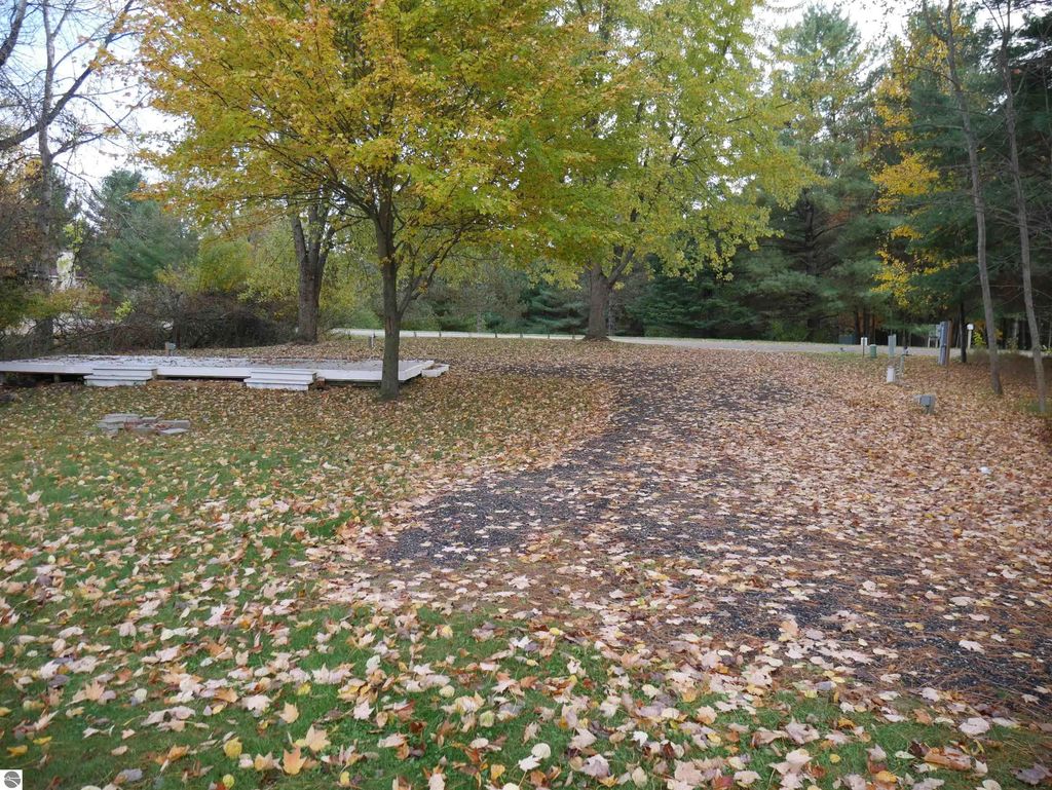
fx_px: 851
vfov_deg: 49.8
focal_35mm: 28
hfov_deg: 63.4
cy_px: 395
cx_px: 526
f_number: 4
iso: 200
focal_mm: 14
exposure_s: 1/160
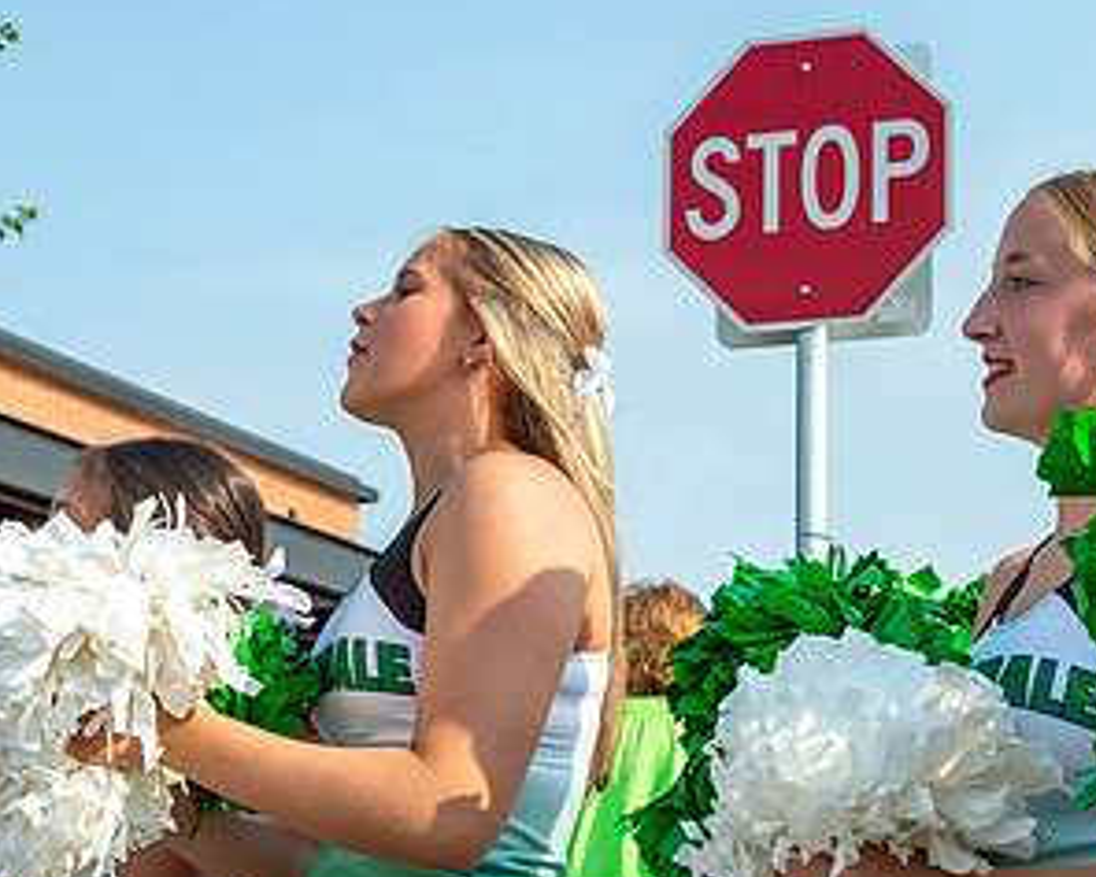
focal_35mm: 80
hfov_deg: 23.2
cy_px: 547
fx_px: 2596
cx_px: 1005
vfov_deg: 19.2
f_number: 13
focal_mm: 35
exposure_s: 1/2000
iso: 1250
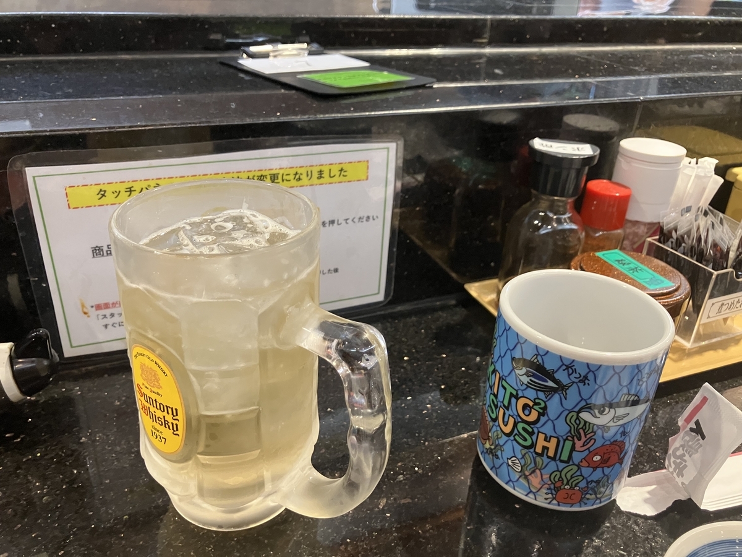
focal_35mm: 28
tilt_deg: -28.7
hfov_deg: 63.4
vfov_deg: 49.7
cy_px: 278
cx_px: 371
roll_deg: -3.2
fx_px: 600
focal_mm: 3.99
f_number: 1.8
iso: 250
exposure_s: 1/40
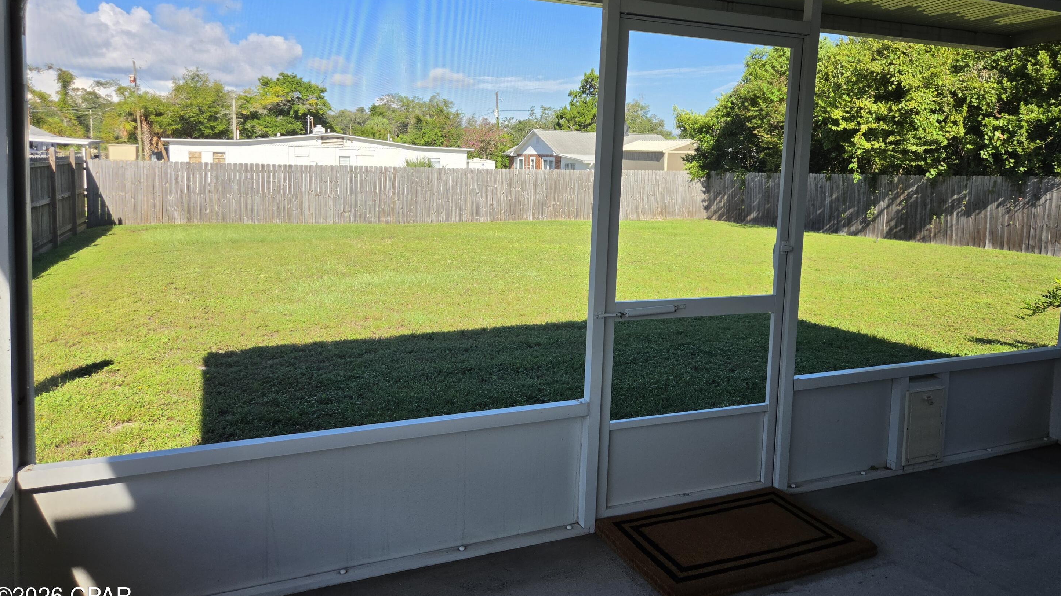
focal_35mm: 26
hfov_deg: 71.9
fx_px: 731
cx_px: 543
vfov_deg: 44.0
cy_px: 221
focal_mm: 5.4
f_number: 1.8
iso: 80
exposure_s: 1/2198
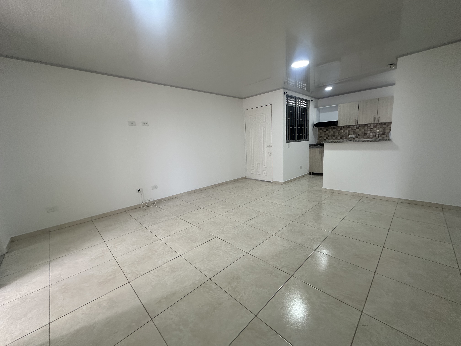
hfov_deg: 102.1
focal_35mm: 14
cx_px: 230
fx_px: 186
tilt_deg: -8.5
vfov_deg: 85.7
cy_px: 173
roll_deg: +2.7
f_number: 2.2
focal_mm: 2.22
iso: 200
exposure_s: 1/120
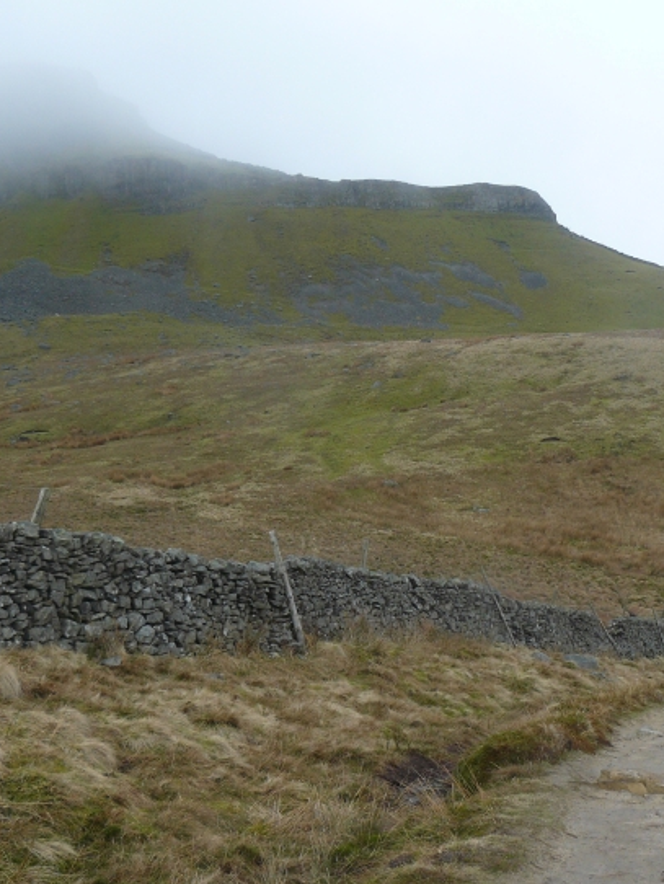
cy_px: 447
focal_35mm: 51
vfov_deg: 37.5
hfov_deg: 28.6
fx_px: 1303
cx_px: 354
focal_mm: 6
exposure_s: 1/160
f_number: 4
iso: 100
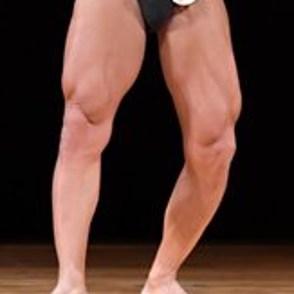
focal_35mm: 907
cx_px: 115
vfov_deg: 1.9
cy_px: -99
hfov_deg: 1.9
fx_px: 8715
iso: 4000
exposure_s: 1/400
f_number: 5.6
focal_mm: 150
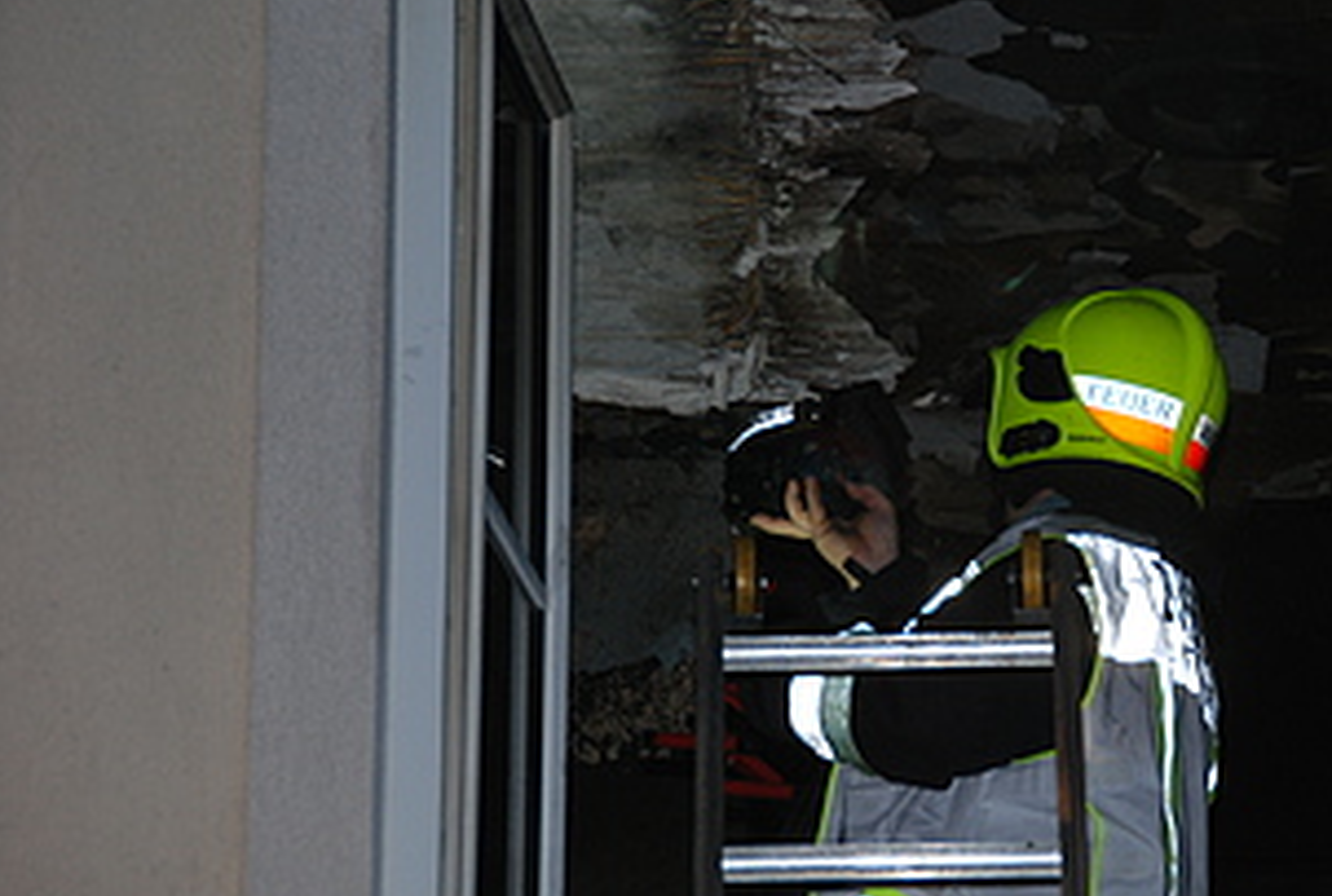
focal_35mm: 248
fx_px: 9191
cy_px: 351
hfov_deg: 8.3
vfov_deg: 5.6
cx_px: 1039
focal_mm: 105
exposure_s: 1/60
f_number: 5.6
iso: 400
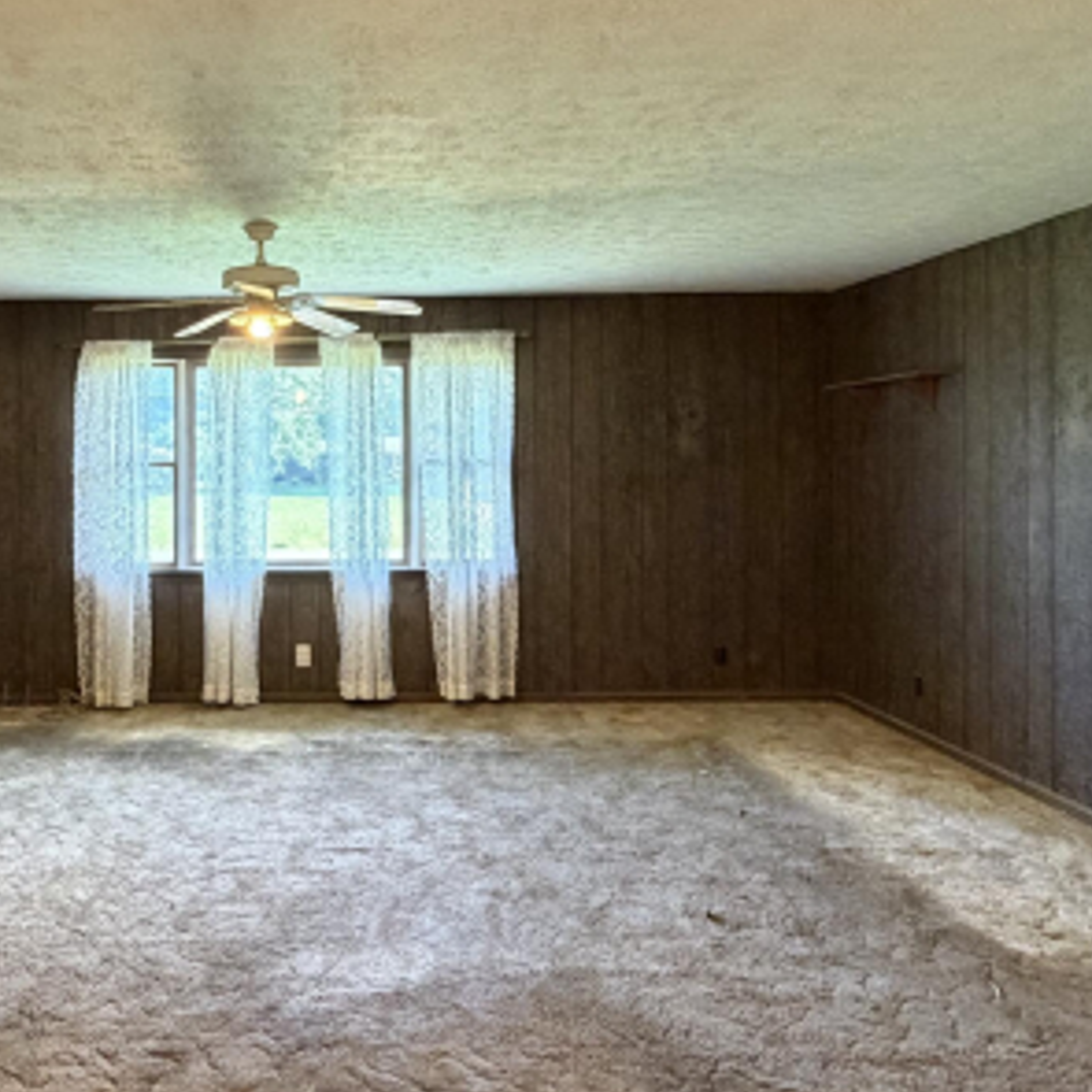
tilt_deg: +0.1
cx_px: 331
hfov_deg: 55.6
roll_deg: +0.9
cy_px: 470
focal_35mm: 28
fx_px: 999
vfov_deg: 57.1
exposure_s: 1/60
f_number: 2.2
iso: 500
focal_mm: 2.22
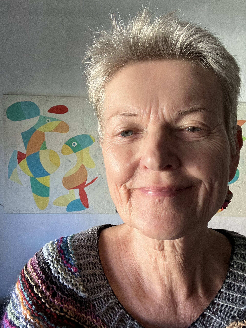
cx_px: 123
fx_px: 303
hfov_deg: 44.2
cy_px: 164
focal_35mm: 32
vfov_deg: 56.8
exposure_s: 1/60
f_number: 2.2
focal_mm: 2.87
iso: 100
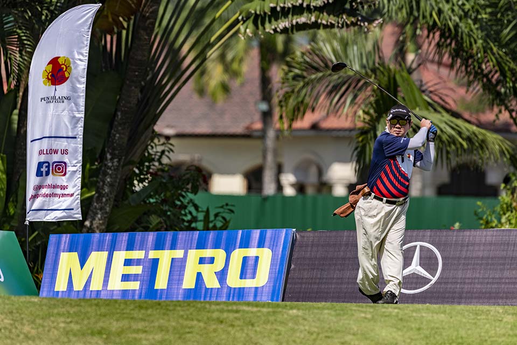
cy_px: 172
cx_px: 258
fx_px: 5744
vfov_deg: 3.4
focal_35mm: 400
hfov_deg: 5.2
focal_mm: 400
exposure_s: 1/3200
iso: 360
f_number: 5.6
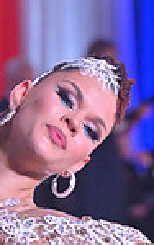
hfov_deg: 2.6
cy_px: 394
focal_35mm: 511
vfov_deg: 4.1
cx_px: -73
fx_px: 3425
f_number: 6.3
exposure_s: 1/400
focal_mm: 130
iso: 6400
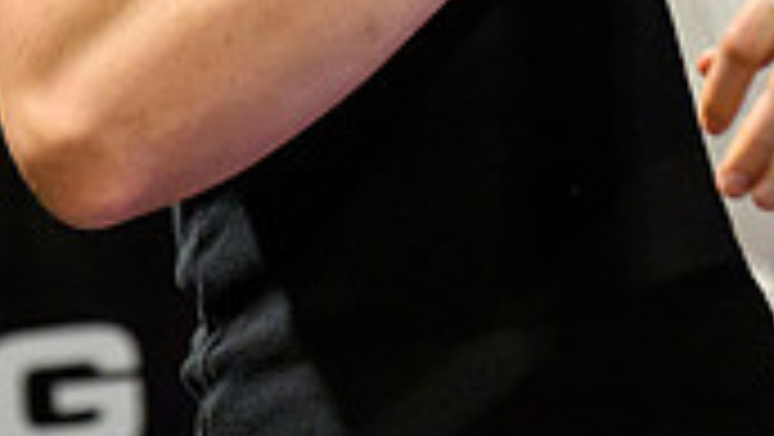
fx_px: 8256
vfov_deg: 3.0
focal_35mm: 402
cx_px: 438
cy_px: -544
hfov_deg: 5.4
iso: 8000
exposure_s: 1/500
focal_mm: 98
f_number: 2.8
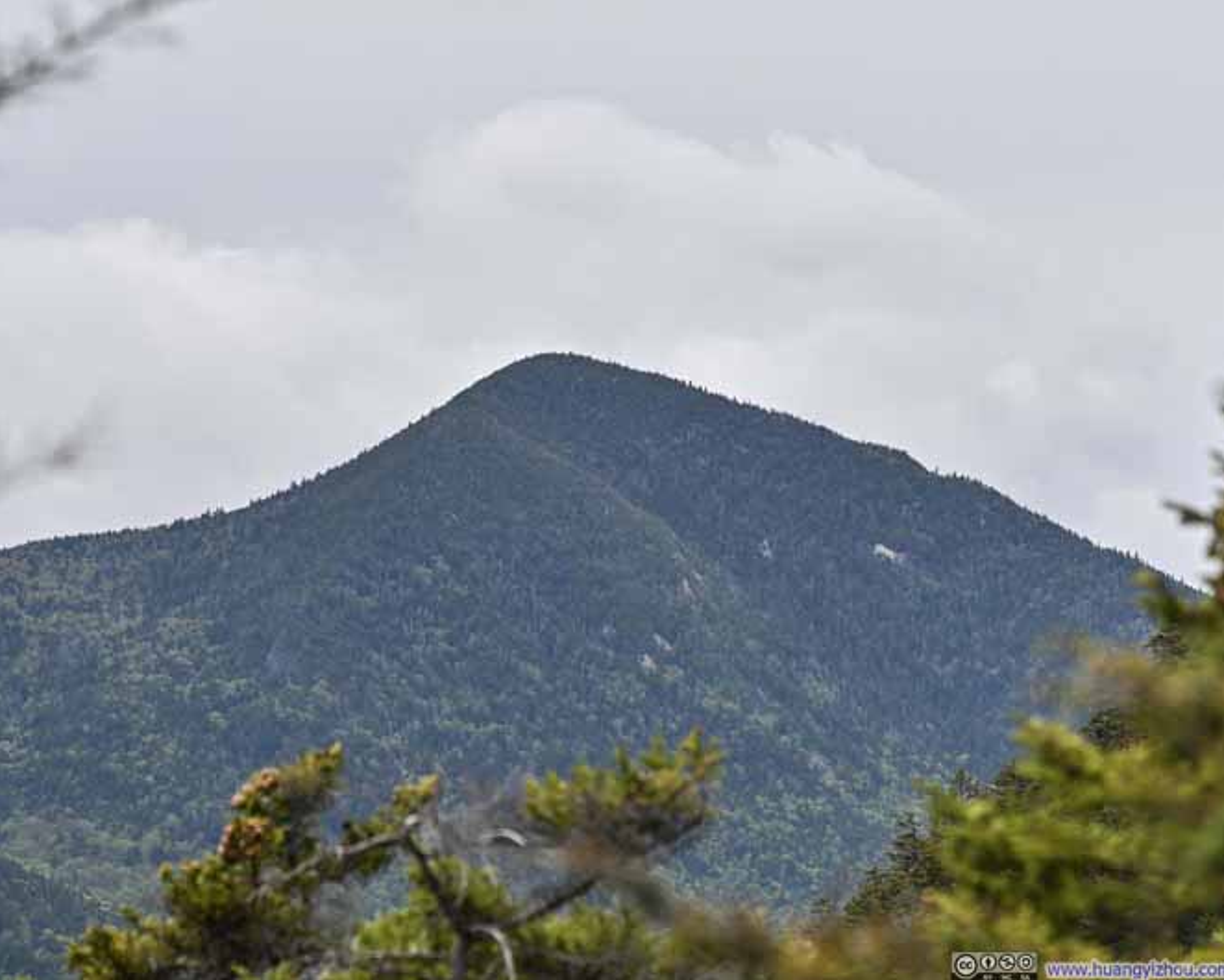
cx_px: 497
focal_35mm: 136
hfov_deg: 14.2
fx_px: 4928
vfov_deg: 11.4
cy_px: 489
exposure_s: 1/1000
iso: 64
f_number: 5
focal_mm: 120
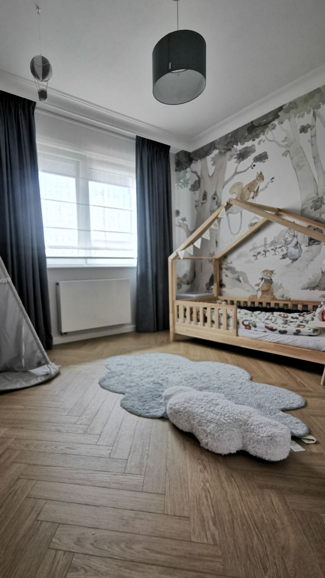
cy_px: 296
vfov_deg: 92.6
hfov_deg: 60.4
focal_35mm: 18
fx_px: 276
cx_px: 125
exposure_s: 6
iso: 100
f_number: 2.2
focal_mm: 2.35
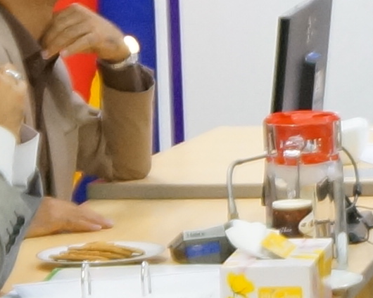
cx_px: 630
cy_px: 135
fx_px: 3455
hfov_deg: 6.1
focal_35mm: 313
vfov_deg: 4.9
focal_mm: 24
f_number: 4.5
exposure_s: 1/160
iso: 1250
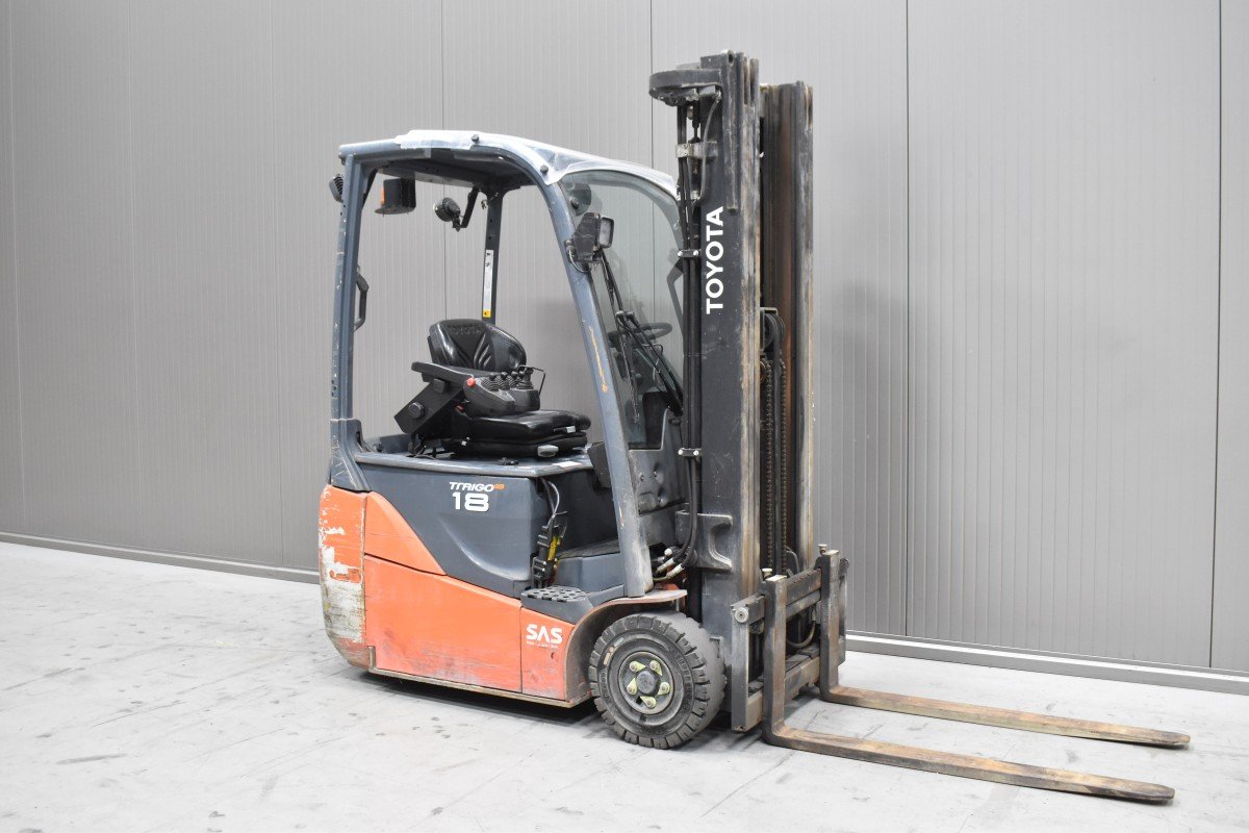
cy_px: 416
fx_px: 1197
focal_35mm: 34
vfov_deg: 38.4
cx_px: 624
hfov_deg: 55.1
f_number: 5
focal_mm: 23
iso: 1600
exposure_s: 1/25
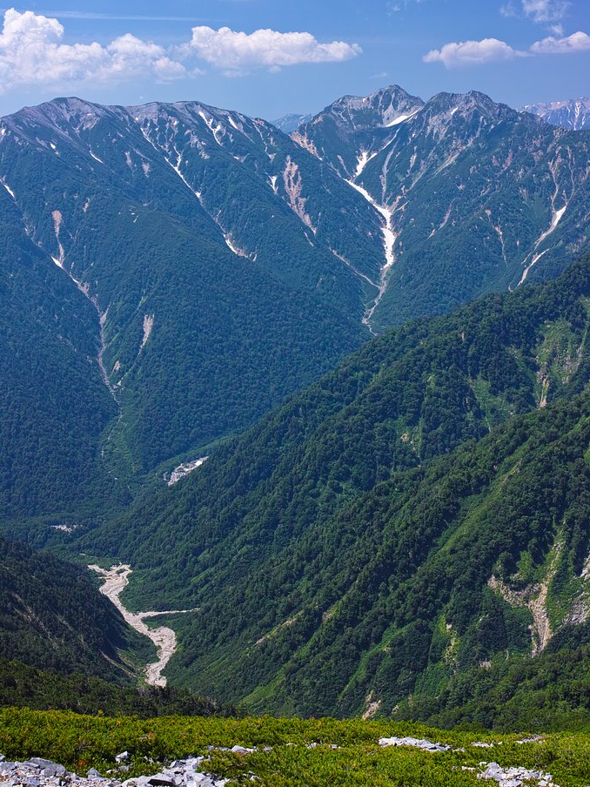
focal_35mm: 49
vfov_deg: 38.9
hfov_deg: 29.7
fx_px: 1114
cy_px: 352
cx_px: 294
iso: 200
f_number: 5.6
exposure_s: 1/250
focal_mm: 30
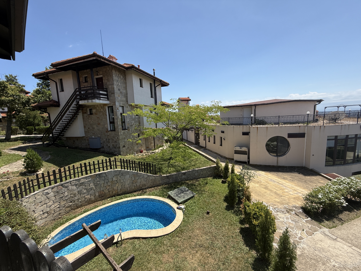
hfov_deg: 102.1
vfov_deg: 85.7
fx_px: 146
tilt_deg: -7.0
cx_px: 180
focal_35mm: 14
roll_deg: +1.9
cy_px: 136
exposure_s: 1/1368
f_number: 2.2
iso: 50
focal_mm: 2.22
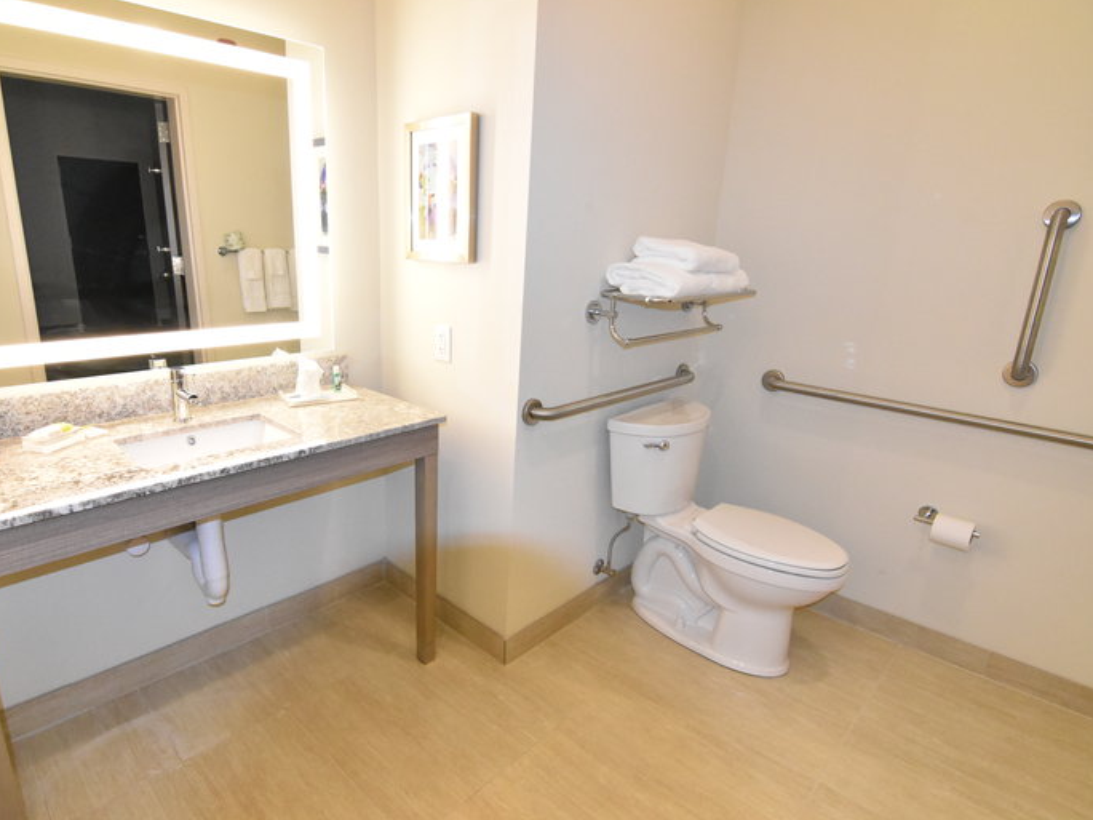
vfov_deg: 69.9
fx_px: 586
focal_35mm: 19
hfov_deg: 85.5
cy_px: 415
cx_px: 470
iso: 5000
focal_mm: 11
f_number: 5.6
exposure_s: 1/200
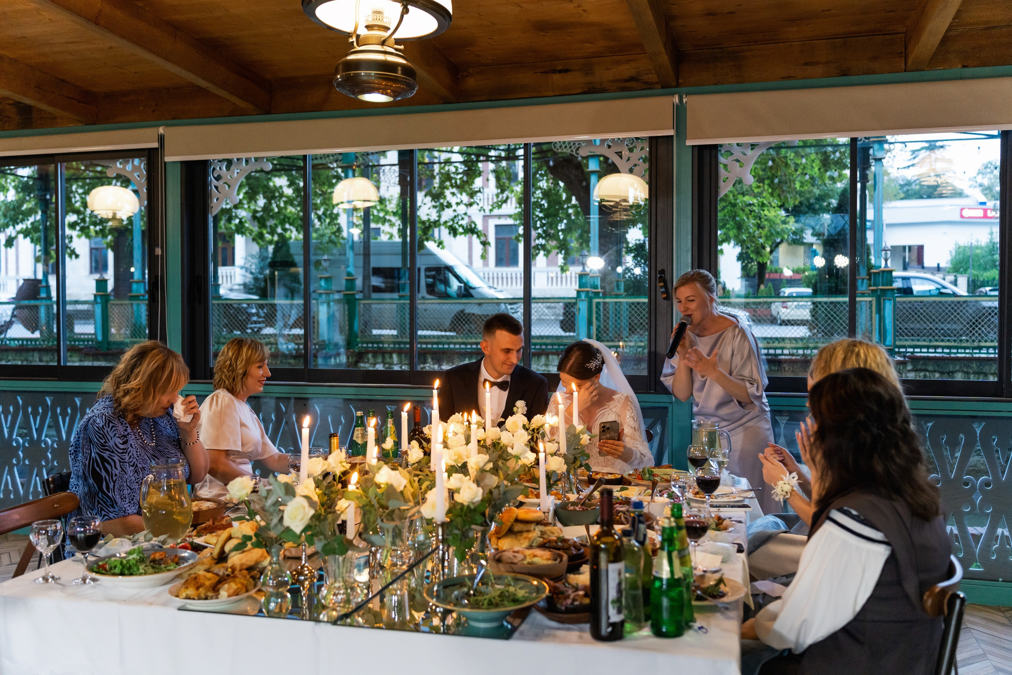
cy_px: 338
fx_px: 928
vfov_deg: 40.0
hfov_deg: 57.2
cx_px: 506
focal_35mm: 33
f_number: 3.2
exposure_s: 1/160
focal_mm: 33
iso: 3200
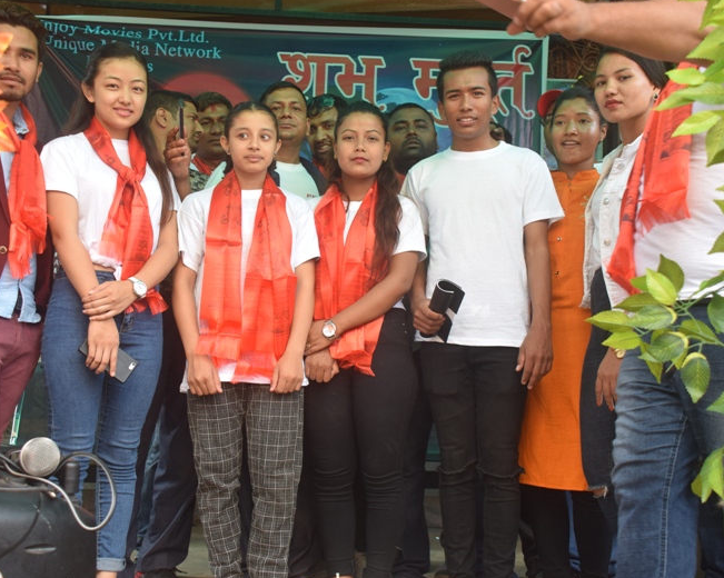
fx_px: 964
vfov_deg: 33.4
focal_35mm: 45
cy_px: 291
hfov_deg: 41.1
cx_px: 333
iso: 400
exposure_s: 1/80
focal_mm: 26
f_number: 5
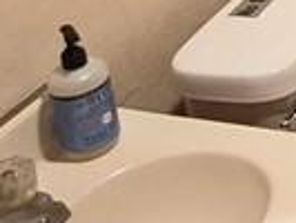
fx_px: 856
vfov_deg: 13.1
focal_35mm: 100
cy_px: -198
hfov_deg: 14.6
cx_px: 659
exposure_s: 1/40
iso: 1250
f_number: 2.2
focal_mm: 1.74
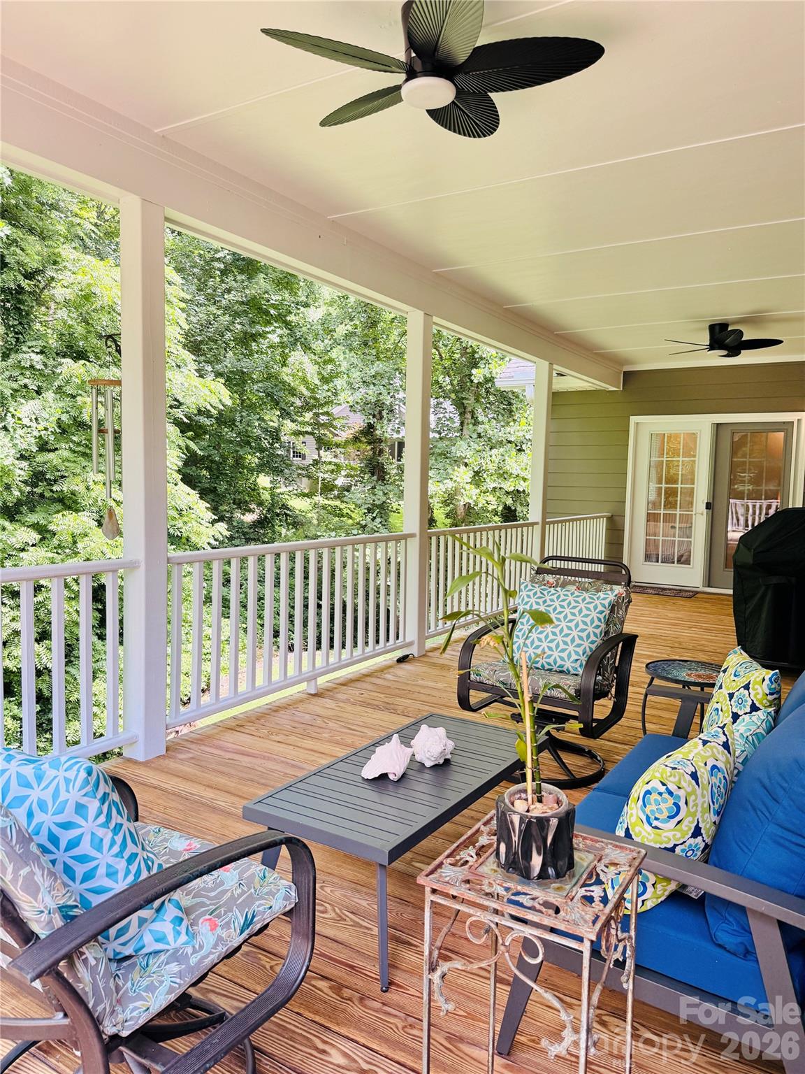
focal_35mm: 24
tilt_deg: -3.3
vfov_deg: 71.6
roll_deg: -1.1
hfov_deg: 56.8
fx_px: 744
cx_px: 402
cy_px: 537
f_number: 1.78
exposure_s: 1/286
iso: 64
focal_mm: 6.76
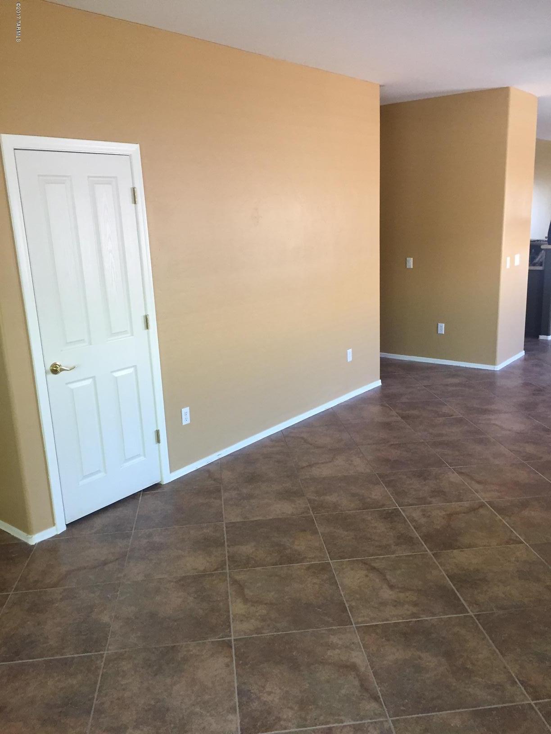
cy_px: 367
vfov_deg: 61.7
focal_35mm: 29
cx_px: 276
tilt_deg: -14.6
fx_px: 615
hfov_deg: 48.2
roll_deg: +2.2
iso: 125
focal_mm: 4.15
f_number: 2.2
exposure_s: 1/30
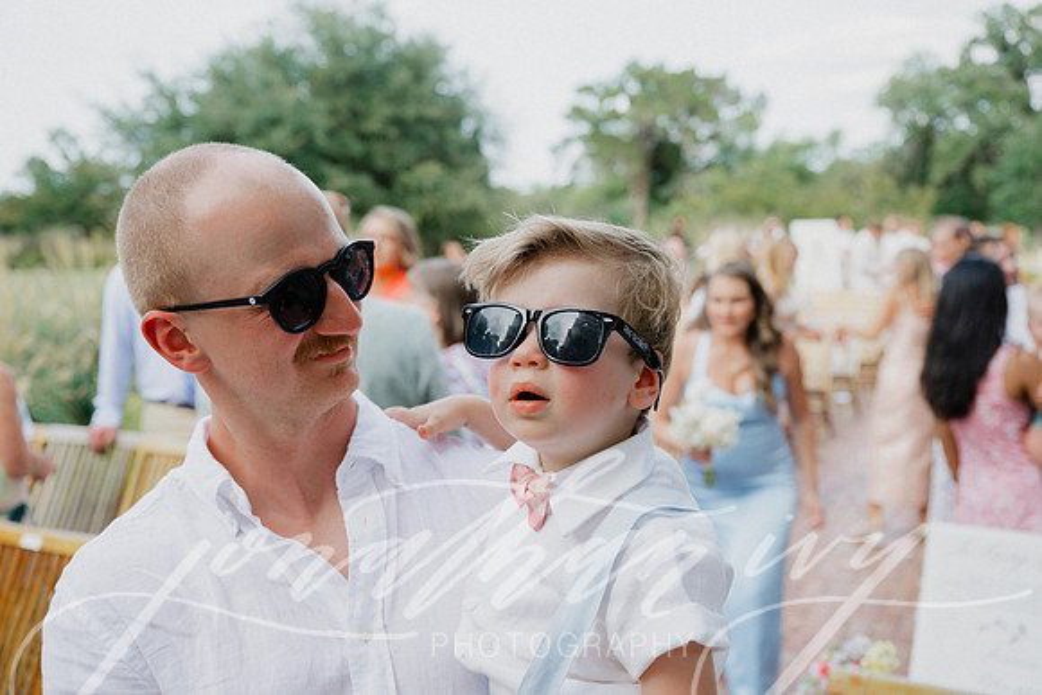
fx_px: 1100
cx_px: 521
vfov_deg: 35.1
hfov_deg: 50.7
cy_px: 348
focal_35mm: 38
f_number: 4
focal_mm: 38
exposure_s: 1/640
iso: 250
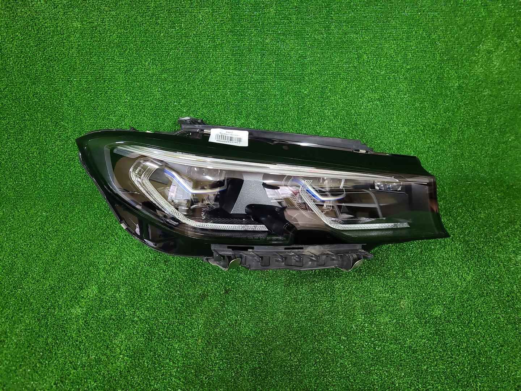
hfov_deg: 67.3
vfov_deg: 53.1
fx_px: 391
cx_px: 260
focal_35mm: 26
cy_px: 196
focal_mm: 5.4
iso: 320
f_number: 1.8
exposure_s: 1/30
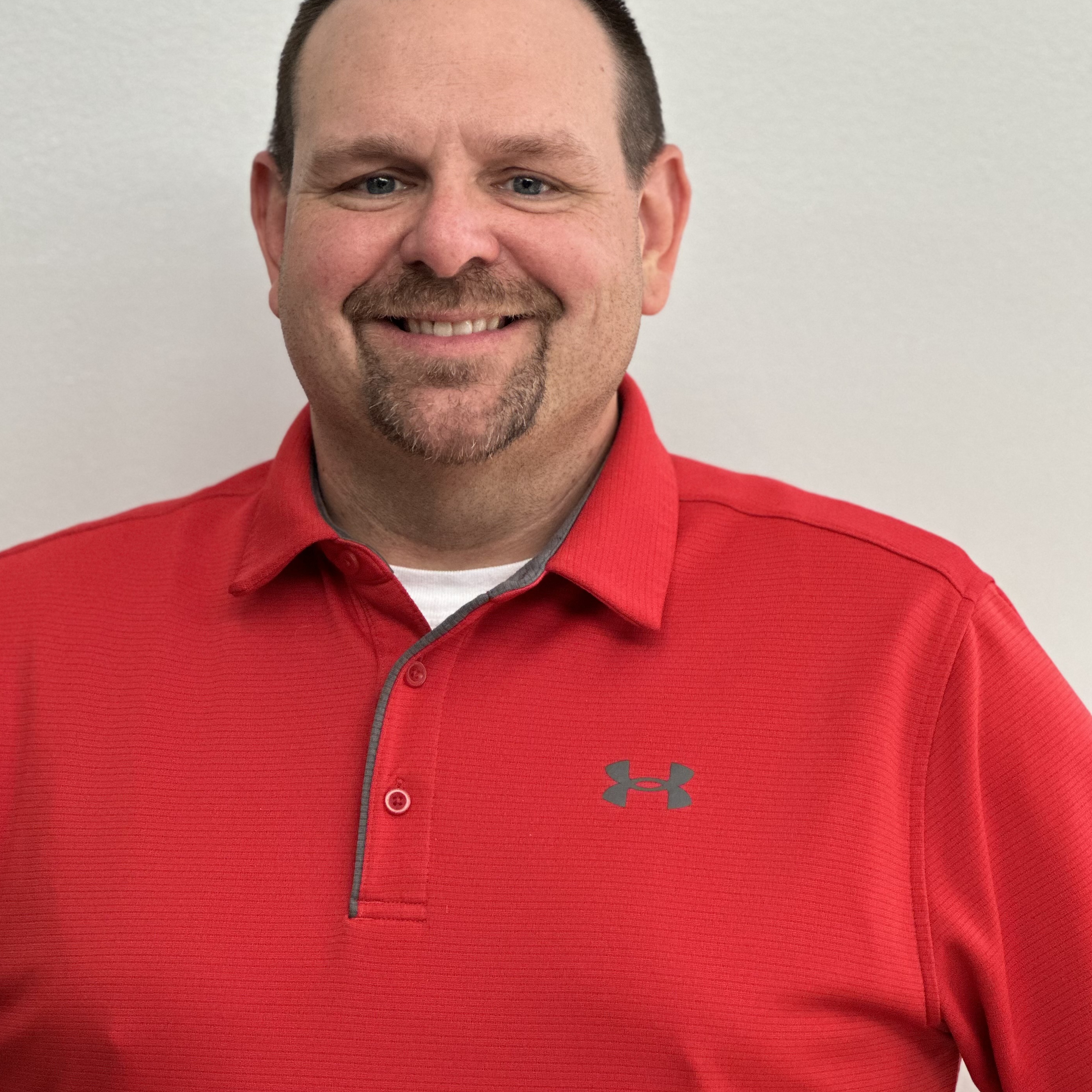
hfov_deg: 17.7
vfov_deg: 17.7
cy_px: 475
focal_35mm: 98
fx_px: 3498
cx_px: 518
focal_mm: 9
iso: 250
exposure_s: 1/63
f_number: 2.8
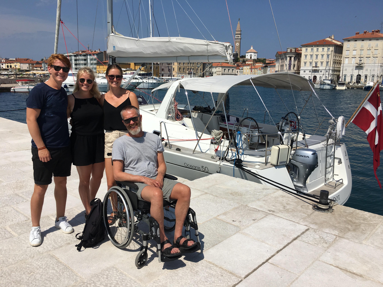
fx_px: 321
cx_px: 192
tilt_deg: -9.6
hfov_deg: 61.7
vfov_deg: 48.2
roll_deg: -1.0
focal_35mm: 29
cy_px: 144
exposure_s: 1/3846
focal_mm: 4.15
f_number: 2.2
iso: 25
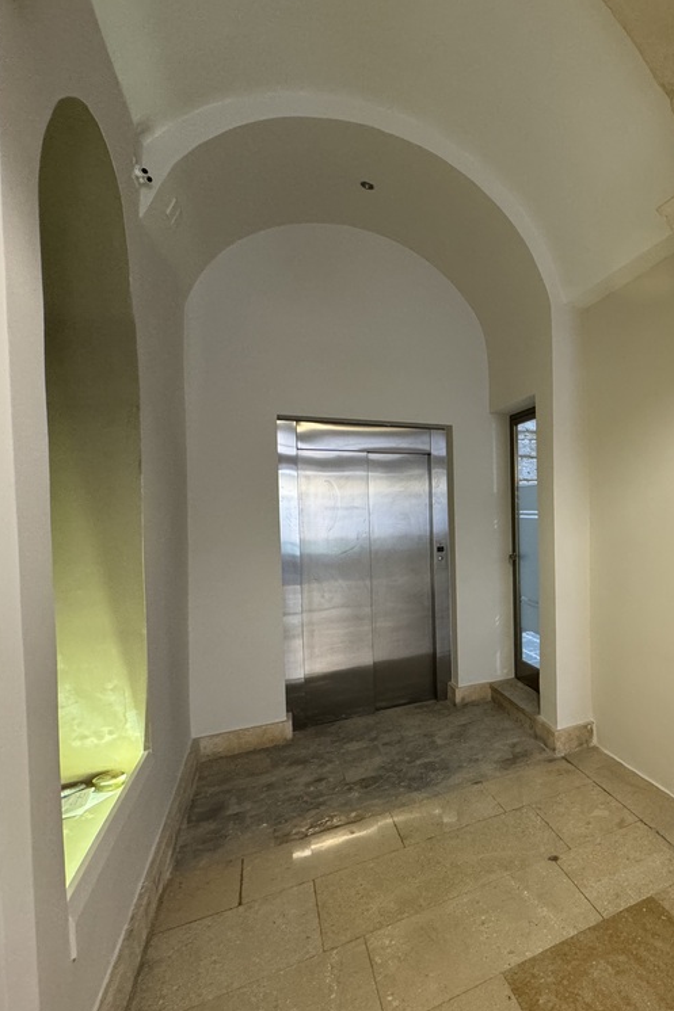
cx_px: 643
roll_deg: +0.1
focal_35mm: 20
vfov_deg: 84.0
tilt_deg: -1.2
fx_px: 562
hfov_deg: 52.0
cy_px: 519
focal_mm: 2.22
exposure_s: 1/50
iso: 400
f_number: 2.2
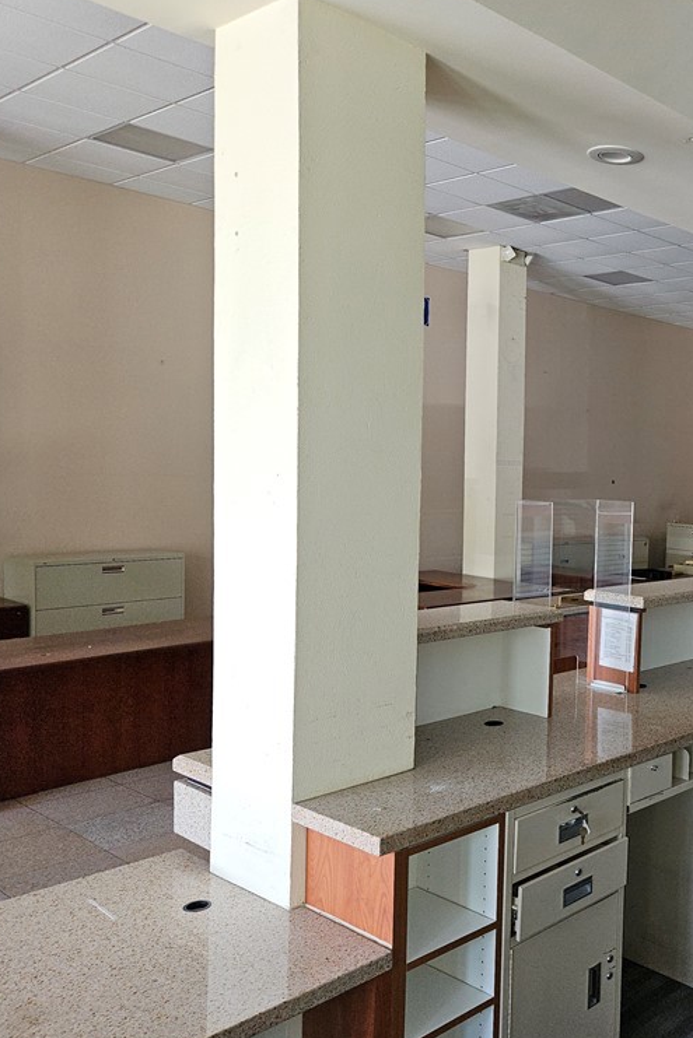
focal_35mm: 33
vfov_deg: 57.2
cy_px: 519
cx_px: 699
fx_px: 952
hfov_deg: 35.9
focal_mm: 5.4
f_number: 1.8
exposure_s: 1/60
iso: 80
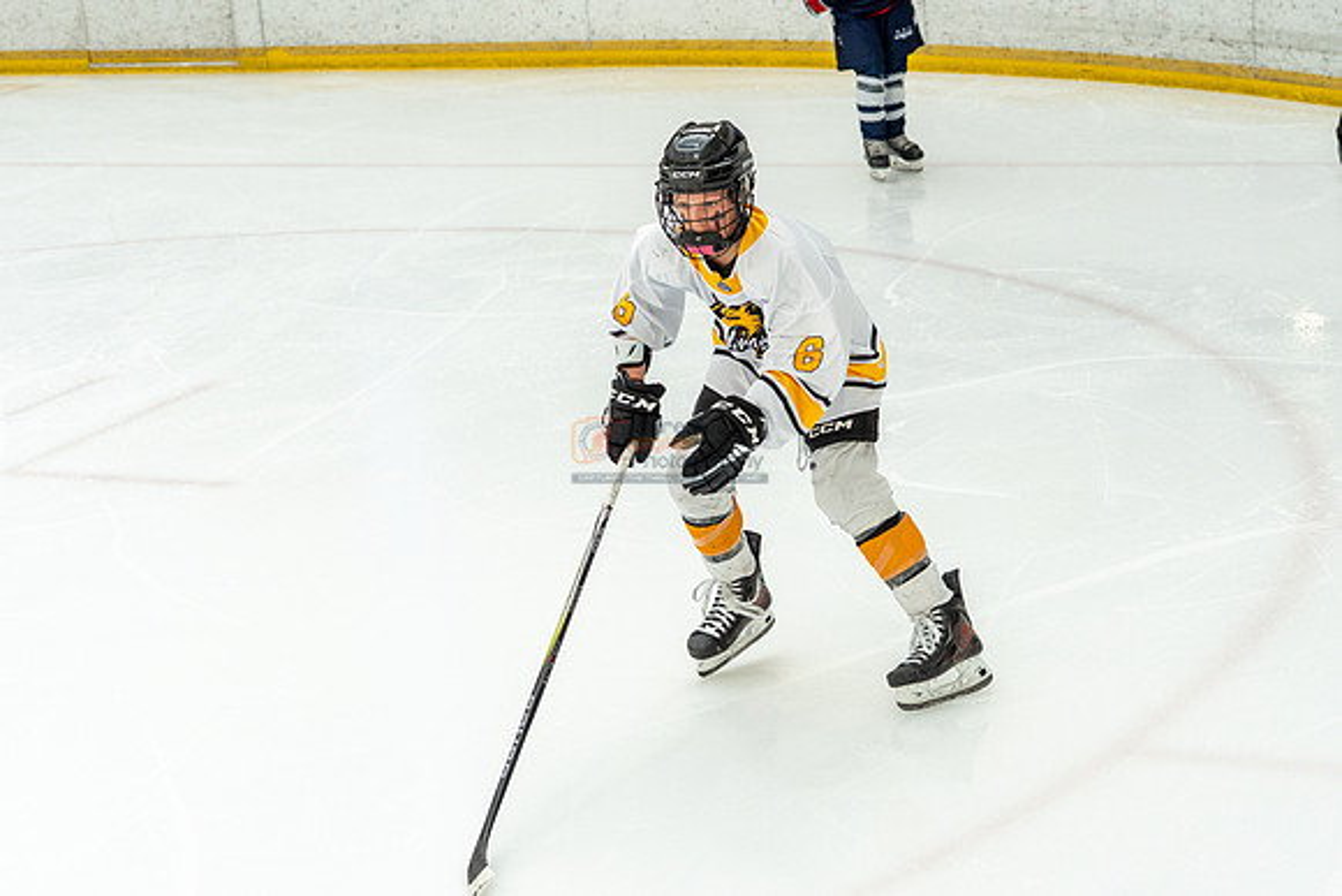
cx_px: 671
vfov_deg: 18.2
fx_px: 2796
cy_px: 448
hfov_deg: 27.0
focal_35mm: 75
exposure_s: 1/1600
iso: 800
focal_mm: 50
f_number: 3.5
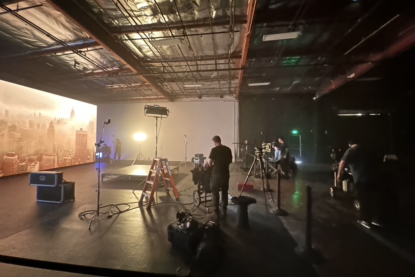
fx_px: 173
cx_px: 202
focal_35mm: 15
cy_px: 133
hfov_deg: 100.4
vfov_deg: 77.3
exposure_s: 1/8
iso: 4000
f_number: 2.2
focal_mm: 2.22
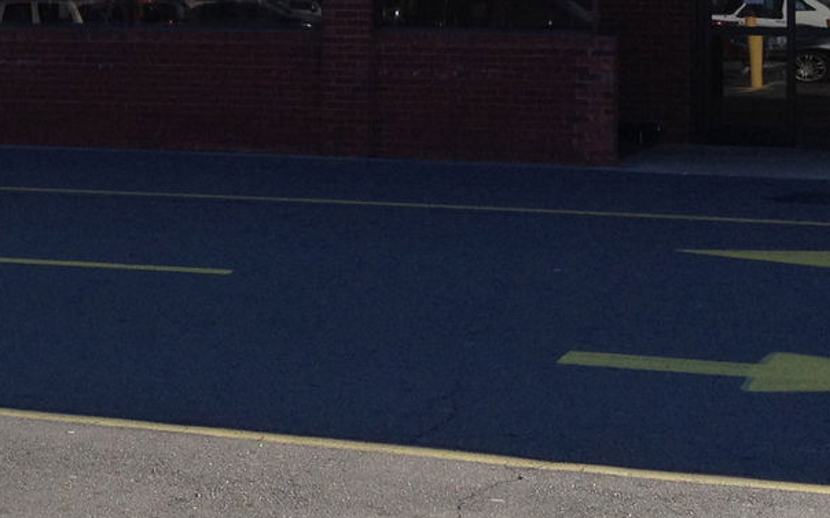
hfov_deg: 17.2
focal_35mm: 118
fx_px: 2668
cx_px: -18
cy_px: -144
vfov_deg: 10.8
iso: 64
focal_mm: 4.28
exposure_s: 1/1151
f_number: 2.4
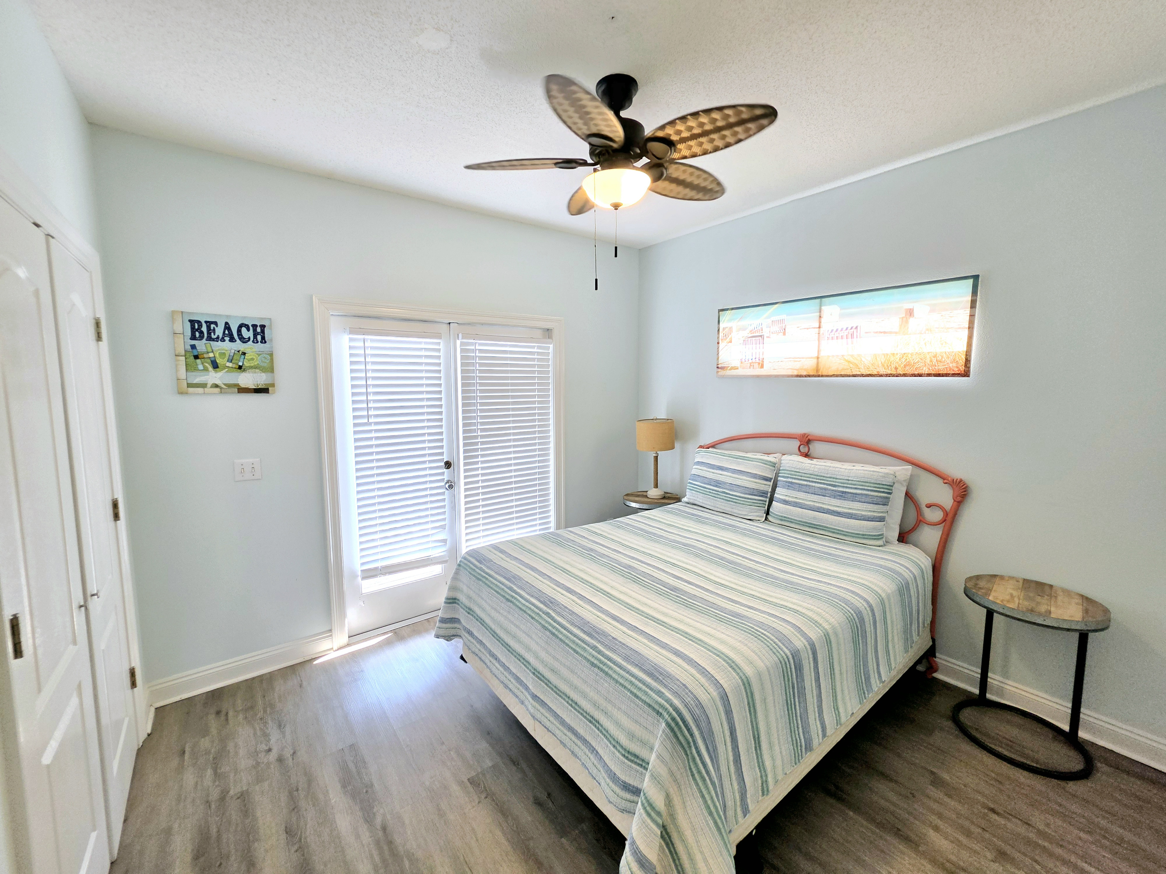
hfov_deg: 106.2
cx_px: 583
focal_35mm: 13
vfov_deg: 89.9
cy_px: 437
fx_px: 438
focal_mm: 2.2
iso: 50
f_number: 1.9
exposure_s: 1/120
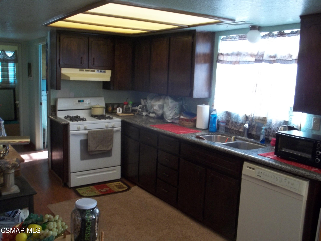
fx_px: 306
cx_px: 160
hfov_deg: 55.4
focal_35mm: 33
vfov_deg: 42.9
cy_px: 120
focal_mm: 5.9
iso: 160
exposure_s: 1/20
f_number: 3.3
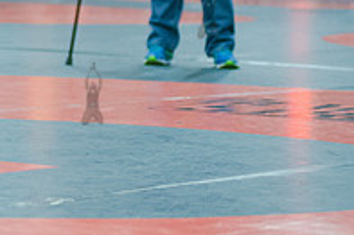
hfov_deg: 8.6
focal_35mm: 236
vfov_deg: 5.8
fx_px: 2319
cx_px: -140
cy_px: 6
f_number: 2.8
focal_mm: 80
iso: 4000
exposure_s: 1/320
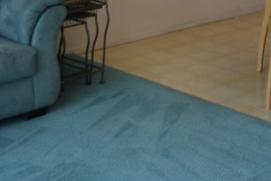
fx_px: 692
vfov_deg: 13.7
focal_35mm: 92
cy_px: -117
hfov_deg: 20.7
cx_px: 322
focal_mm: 18
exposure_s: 1/50
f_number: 3.5
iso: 100
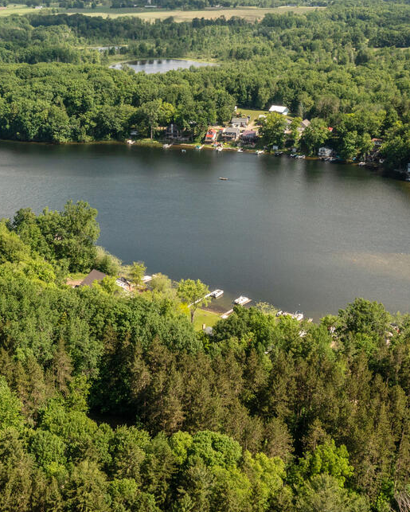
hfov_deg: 30.6
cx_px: 128
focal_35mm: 49
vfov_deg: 38.0
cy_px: 246
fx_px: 743
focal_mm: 10.26
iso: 100
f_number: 7.1
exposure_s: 1/400
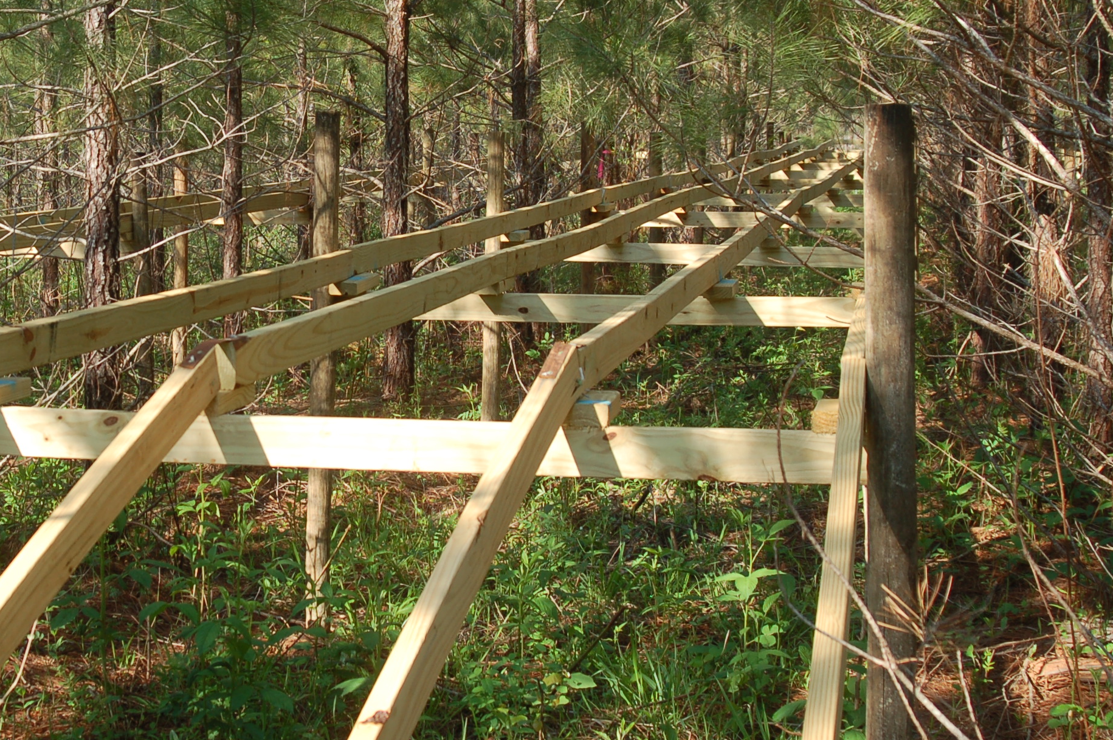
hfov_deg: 28.6
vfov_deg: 19.6
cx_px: 222
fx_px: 2131
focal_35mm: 69
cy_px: 258
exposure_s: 1/200
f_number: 7.1
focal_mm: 28
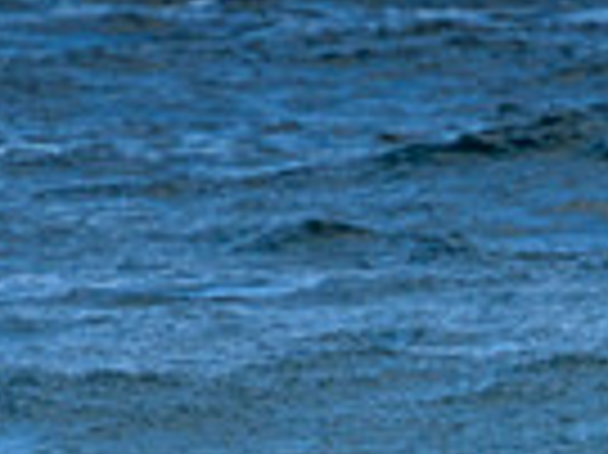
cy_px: 717
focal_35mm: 3304
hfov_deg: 0.6
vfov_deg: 0.4
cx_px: 703
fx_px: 57980
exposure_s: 1/1600
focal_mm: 800
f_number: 11
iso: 1250
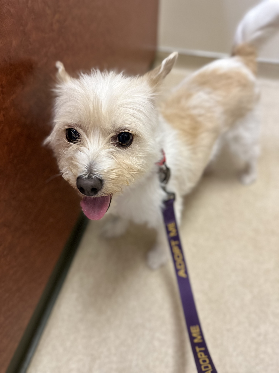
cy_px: 186
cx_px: 140
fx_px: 258
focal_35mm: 24
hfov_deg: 56.8
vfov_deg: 71.6
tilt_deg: -50.7
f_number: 1.78
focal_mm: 6.86
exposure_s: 1/60
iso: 200
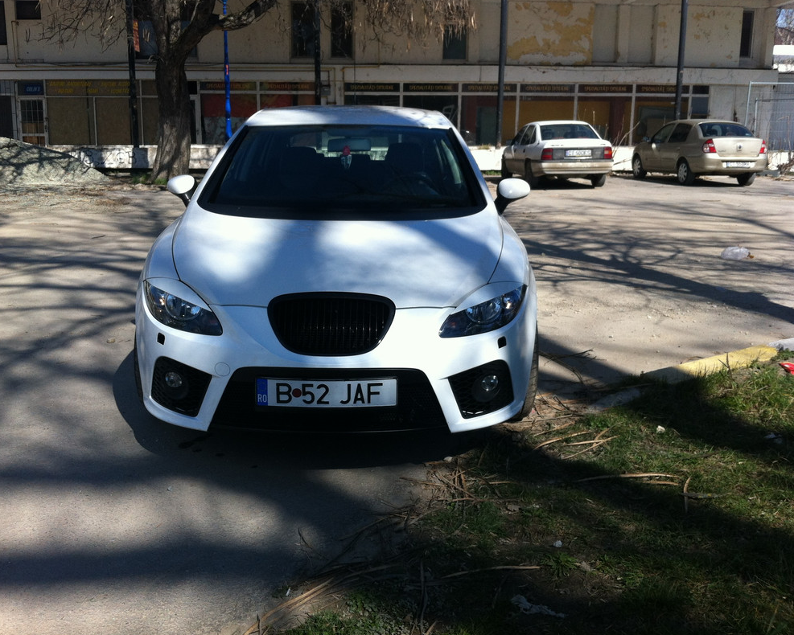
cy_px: 316
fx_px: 870
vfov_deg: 40.1
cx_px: 377
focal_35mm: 37
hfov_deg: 49.1
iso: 80
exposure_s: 1/1117
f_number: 2.8
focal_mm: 3.85
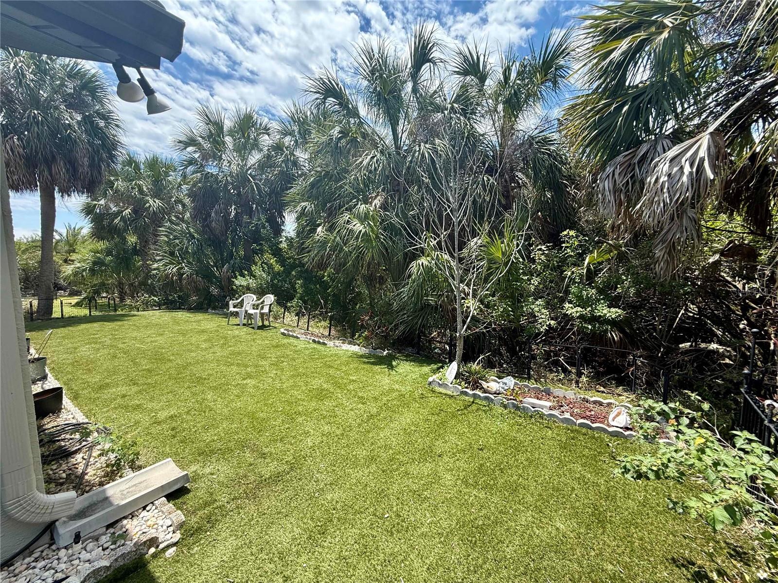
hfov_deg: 102.1
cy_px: 292
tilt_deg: -5.6
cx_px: 389
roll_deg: +0.2
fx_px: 315
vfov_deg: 85.7
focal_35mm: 14
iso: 50
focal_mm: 2.22
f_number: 2.2
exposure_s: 1/607
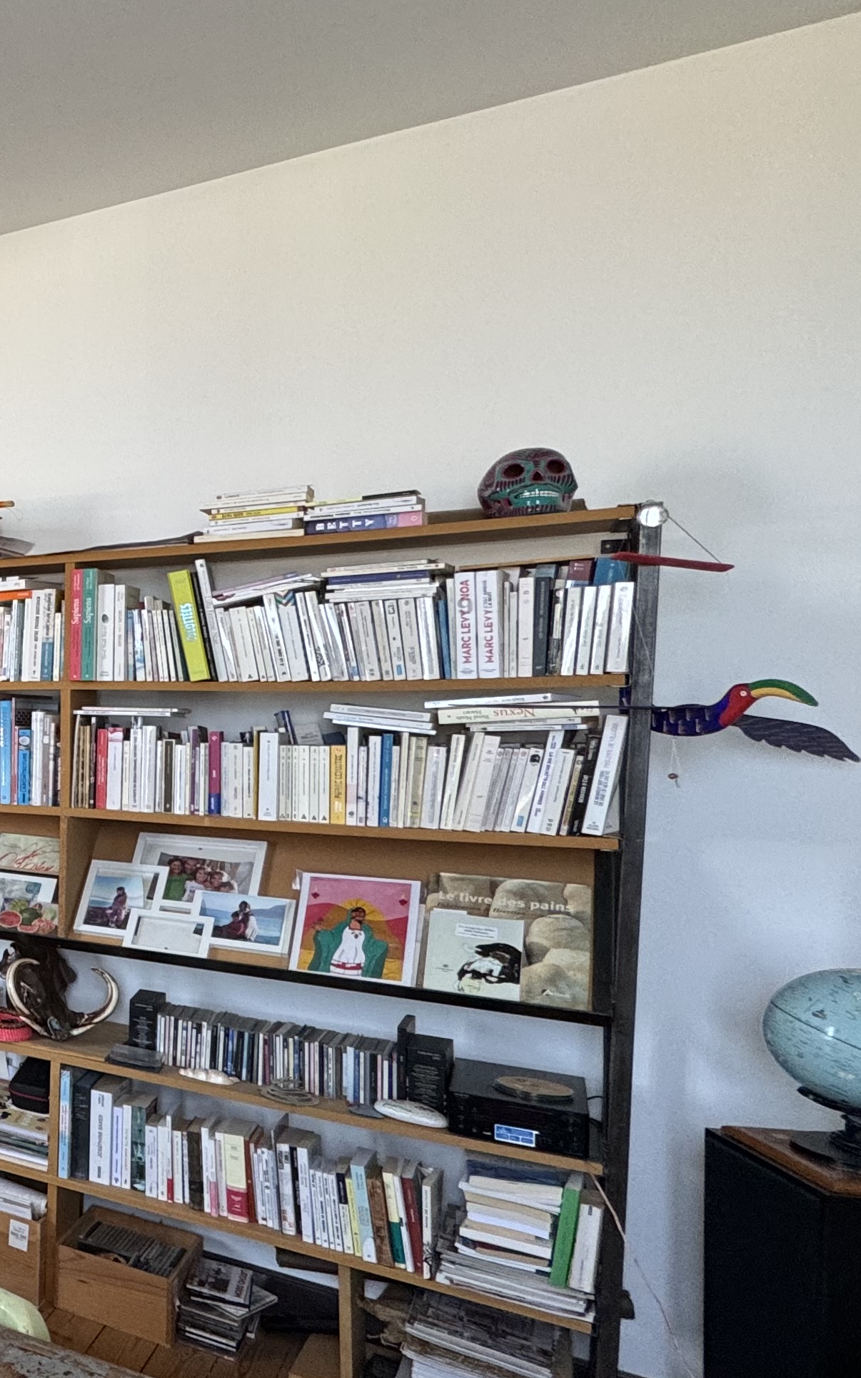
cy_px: 708
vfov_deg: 61.2
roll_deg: +0.0
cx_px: -572
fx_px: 1164
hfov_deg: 24.7
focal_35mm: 31
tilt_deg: -1.0
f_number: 2.2
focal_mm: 2.22
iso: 125
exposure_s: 1/99
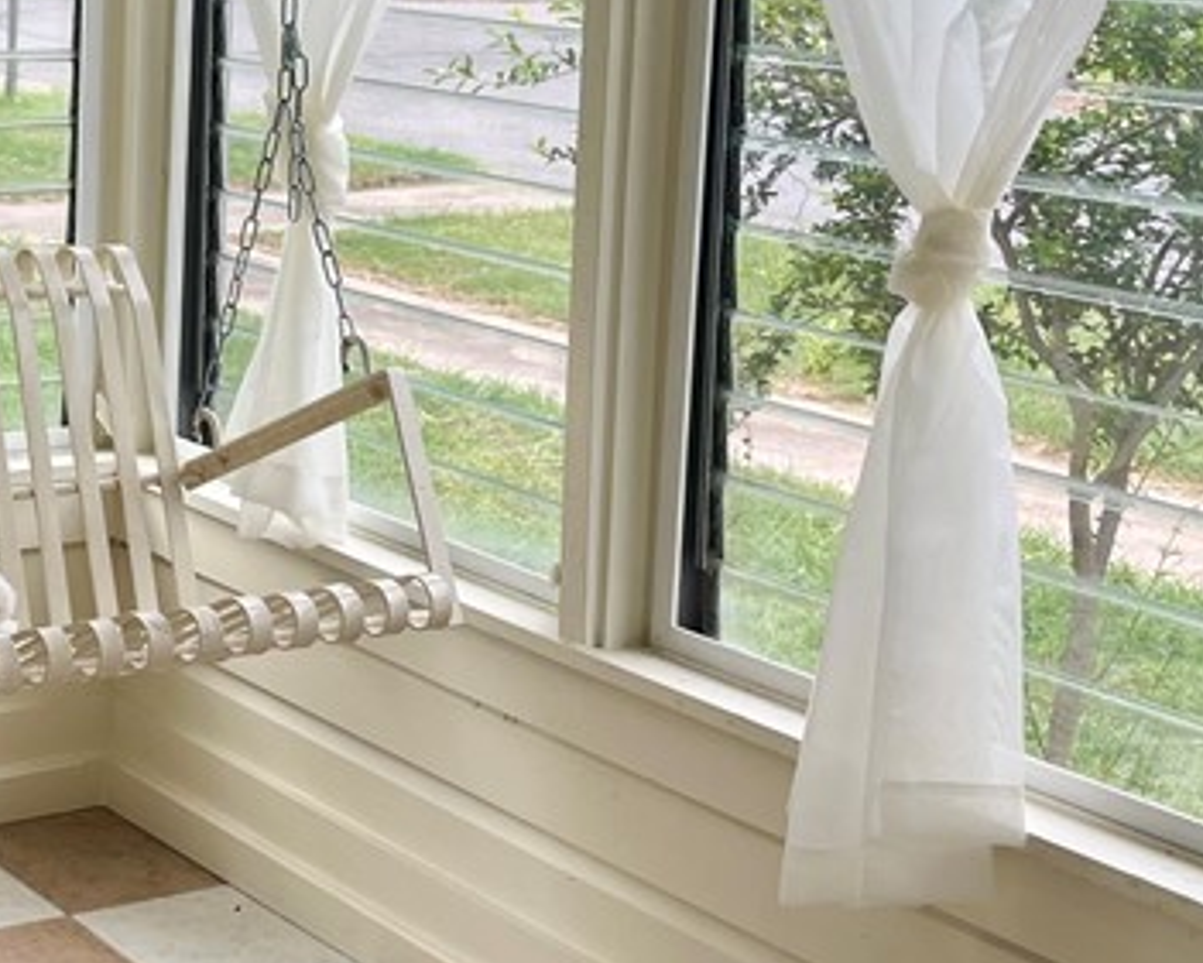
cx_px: 65
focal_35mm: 74
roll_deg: -1.7
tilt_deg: -7.7
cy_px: 175
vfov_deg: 20.4
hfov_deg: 24.8
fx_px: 2635
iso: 40
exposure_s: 1/250
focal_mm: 5.1
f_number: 1.6
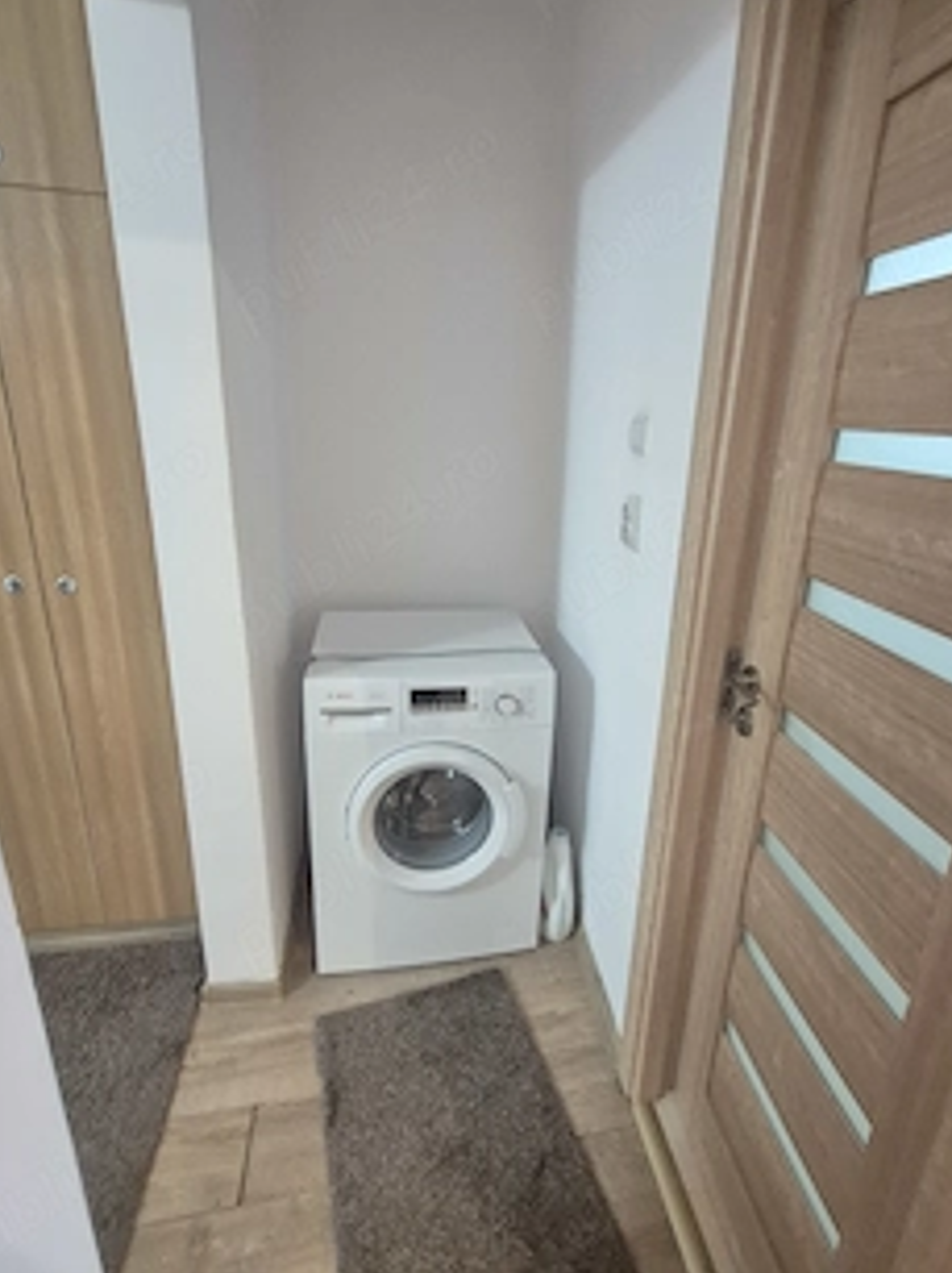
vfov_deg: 91.0
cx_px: 511
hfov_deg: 74.5
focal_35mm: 17
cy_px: 612
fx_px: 624
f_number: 2.2
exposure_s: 1/33
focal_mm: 1.74
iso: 1250
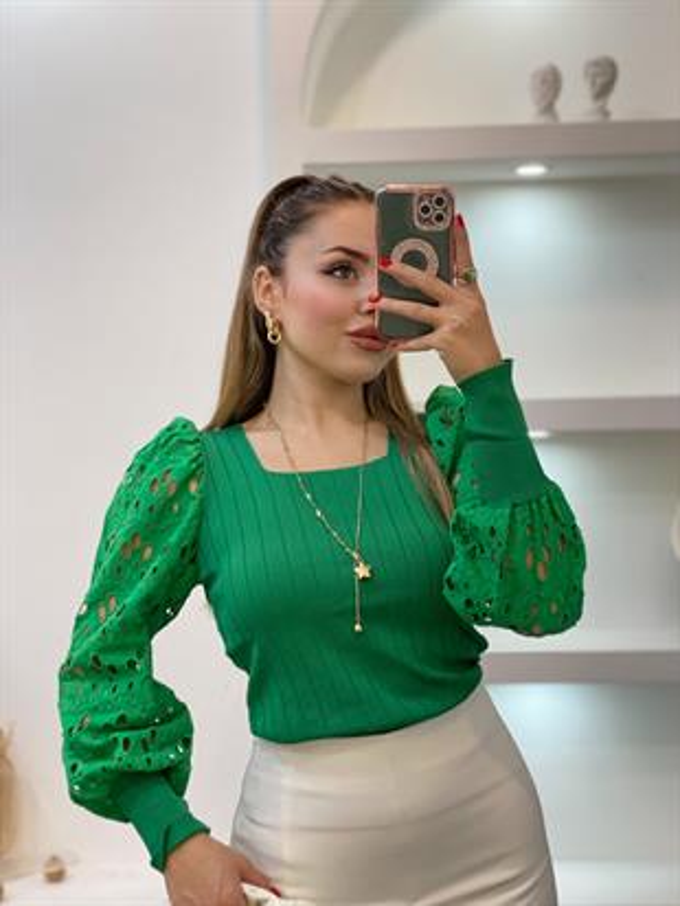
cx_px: 340
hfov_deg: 28.0
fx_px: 1361
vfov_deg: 36.8
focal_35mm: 52
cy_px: 453
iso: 100
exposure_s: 1/100
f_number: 2
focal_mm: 6
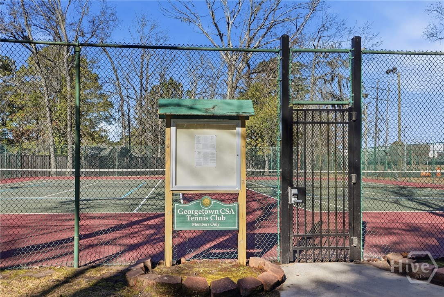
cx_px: 222
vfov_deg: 37.9
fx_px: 432
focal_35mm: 35
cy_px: 148
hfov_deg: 54.4
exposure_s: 1/4000
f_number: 9
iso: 320
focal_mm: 35
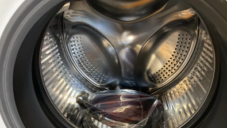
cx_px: 113
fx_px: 193
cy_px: 86
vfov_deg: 36.3
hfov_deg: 61.0
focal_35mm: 32
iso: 320
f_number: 1.8
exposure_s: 1/30
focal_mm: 3
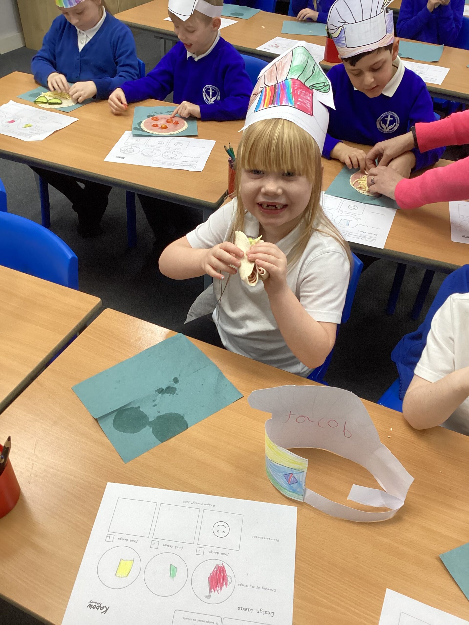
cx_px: 234
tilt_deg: -42.4
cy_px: 312
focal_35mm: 31
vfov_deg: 58.4
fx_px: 560
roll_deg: -3.0
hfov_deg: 45.4
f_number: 2.4
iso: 125
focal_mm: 3.3
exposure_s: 1/60
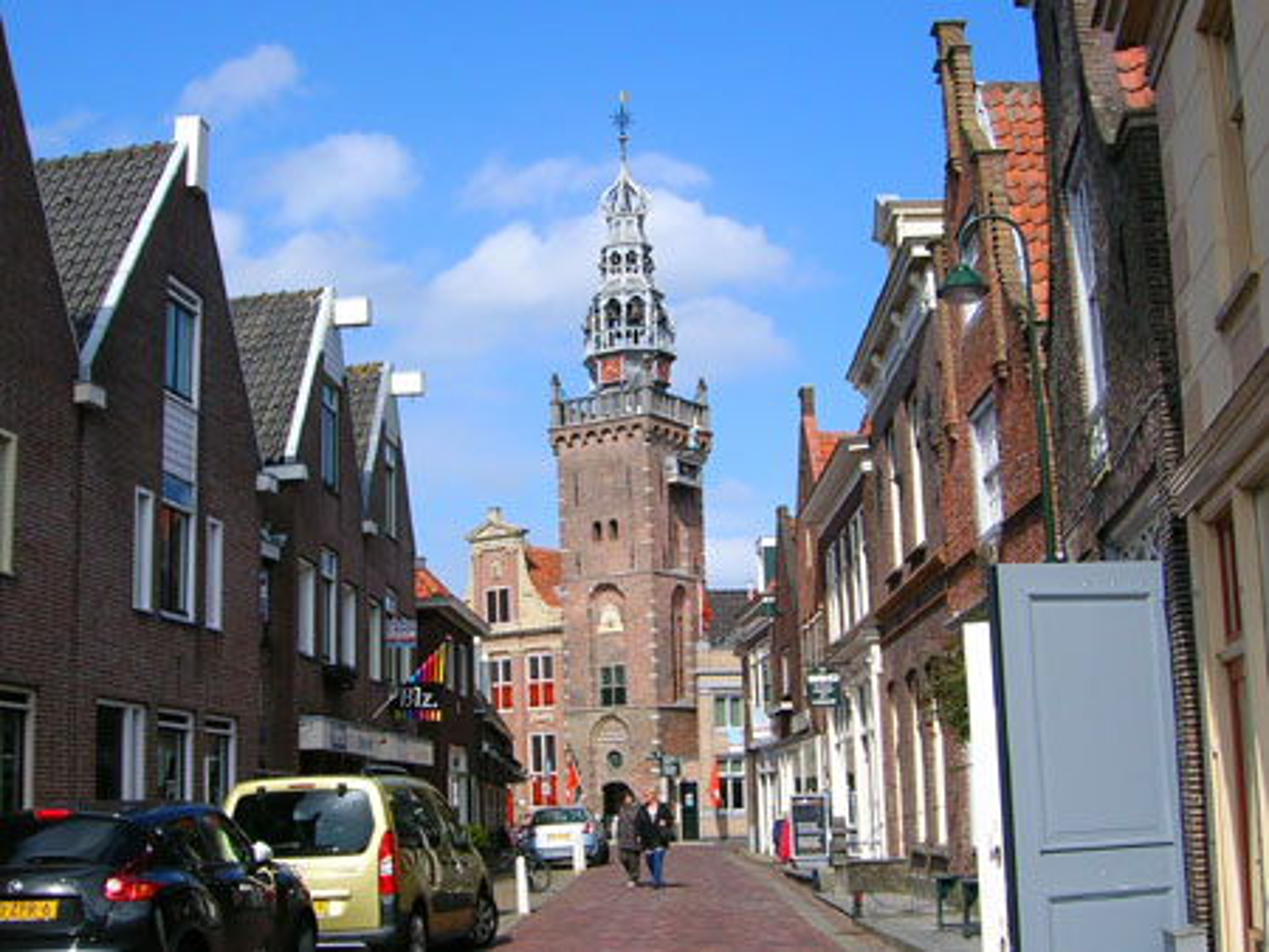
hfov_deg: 53.9
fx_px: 1247
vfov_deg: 41.8
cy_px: 476
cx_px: 634
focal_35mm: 34
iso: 50
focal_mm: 5.7
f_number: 4.9
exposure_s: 1/455
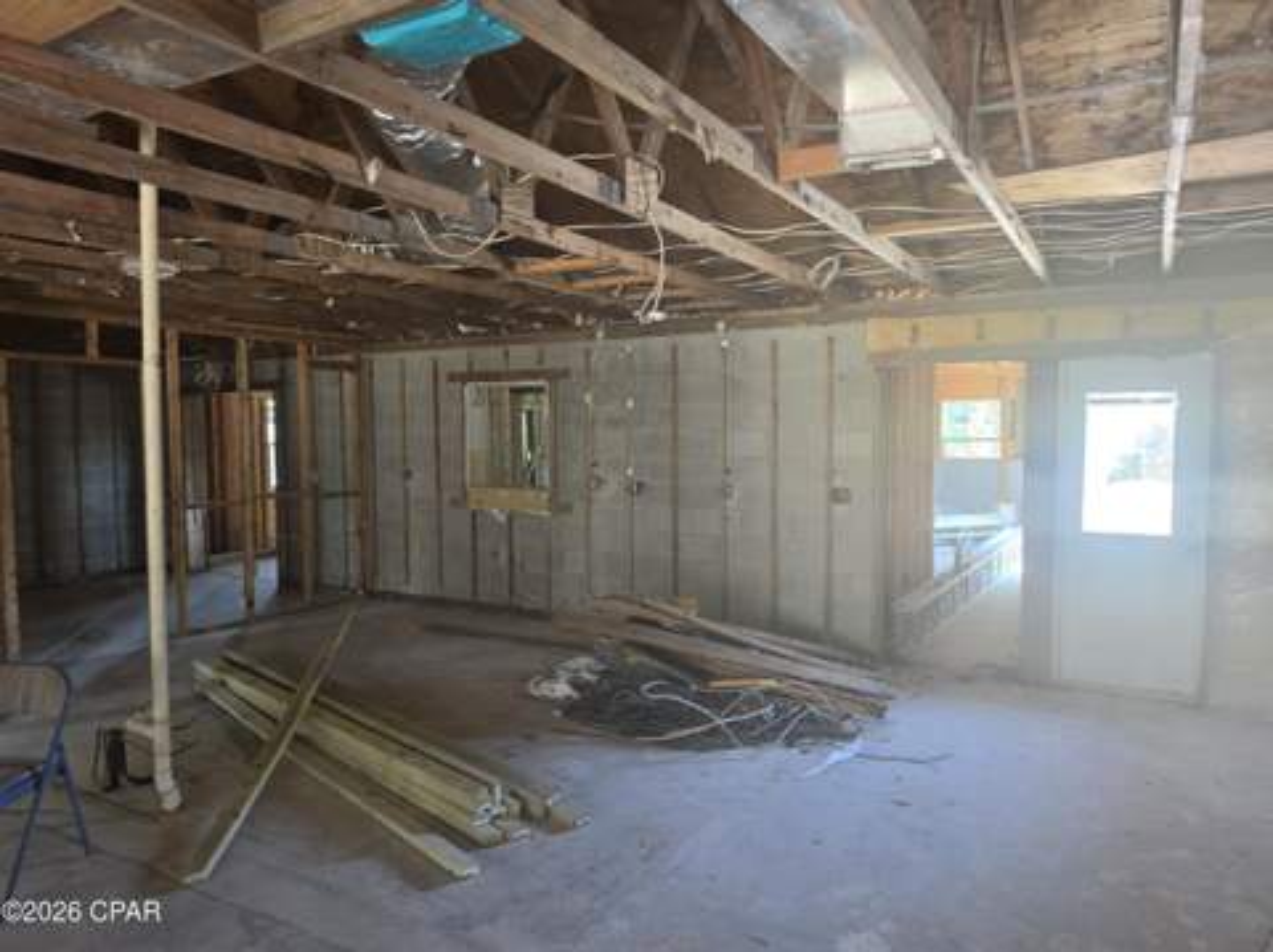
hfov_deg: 74.0
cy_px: 476
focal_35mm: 23
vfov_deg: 58.8
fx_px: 845
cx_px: 636
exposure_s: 1/120
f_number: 1.4
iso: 400
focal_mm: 6.5
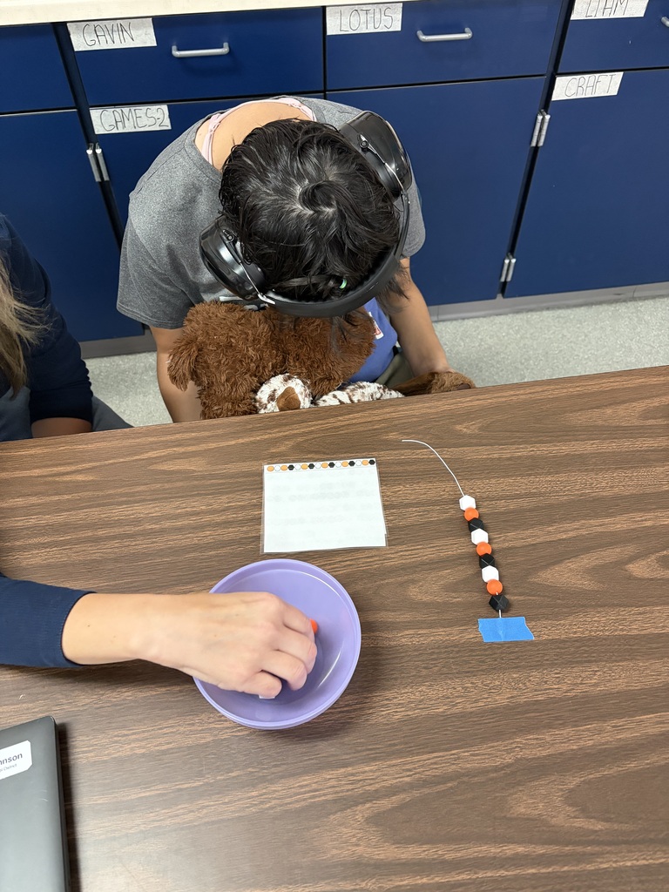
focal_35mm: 26
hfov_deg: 53.1
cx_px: 334
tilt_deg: -50.9
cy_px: 446
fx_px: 670
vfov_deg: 67.3
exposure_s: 1/60
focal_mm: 5.96
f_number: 1.6
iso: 400
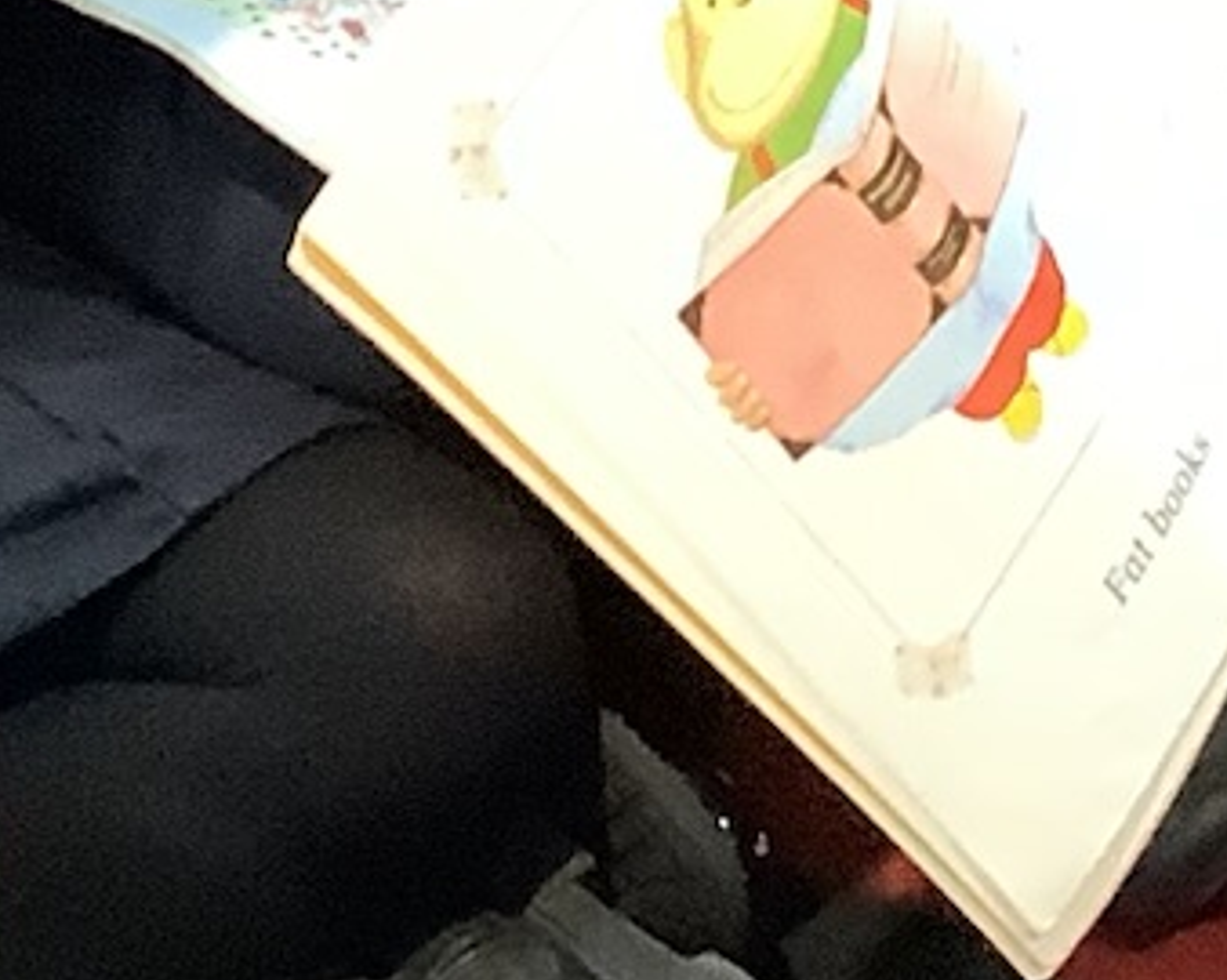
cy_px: 116
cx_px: 1623
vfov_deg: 8.6
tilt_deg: -45.4
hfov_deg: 10.5
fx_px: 6497
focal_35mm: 179
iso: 250
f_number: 2.4
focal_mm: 3.3
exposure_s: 1/50
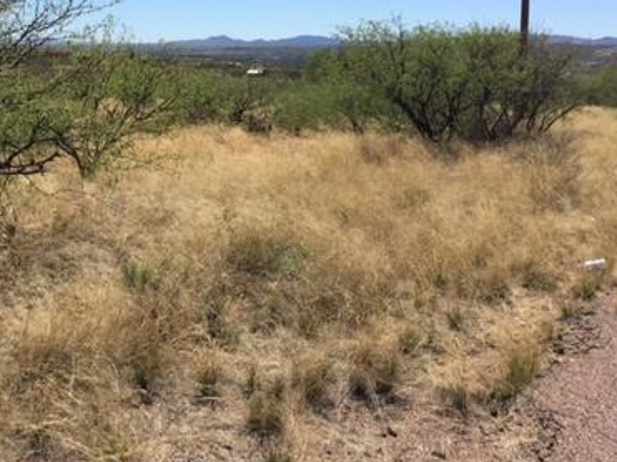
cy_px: 71
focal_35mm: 50
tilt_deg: -1.2
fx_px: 891
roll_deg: -1.0
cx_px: 180
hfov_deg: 37.5
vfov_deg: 28.3
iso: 32
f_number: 2.2
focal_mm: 4.15
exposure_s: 1/2475
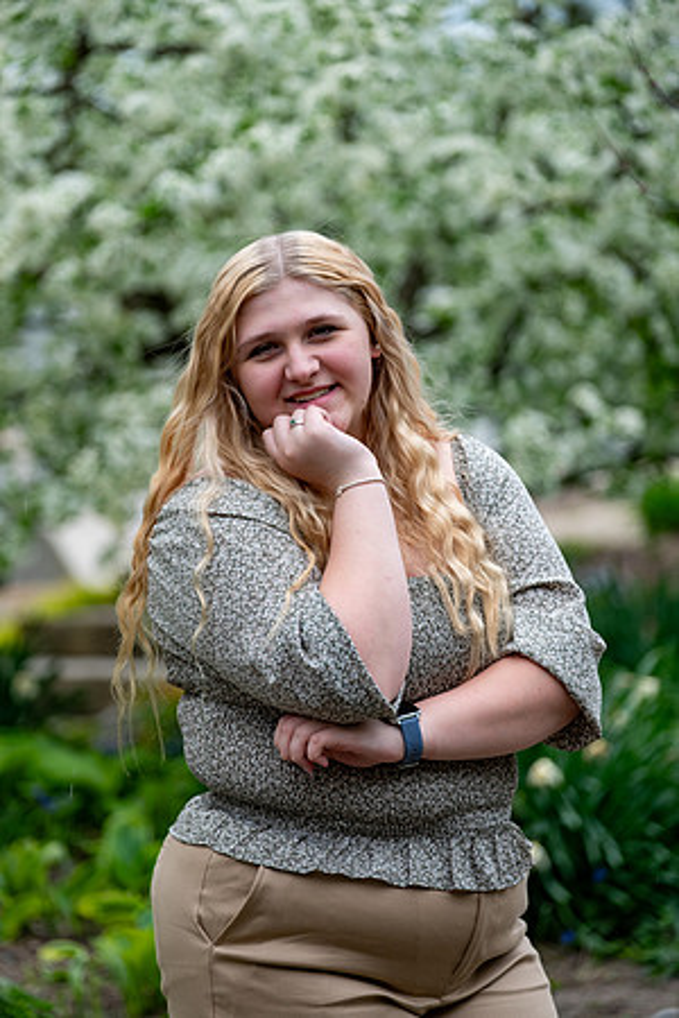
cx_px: 340
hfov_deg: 8.6
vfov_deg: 12.9
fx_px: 4498
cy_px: 509
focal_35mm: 159
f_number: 2.8
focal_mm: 106
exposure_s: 1/500
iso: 250
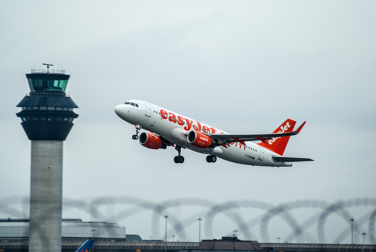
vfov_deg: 3.1
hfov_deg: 4.6
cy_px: 126
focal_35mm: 450
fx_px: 4706
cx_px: 188
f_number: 6.3
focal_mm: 300
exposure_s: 1/250
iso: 200
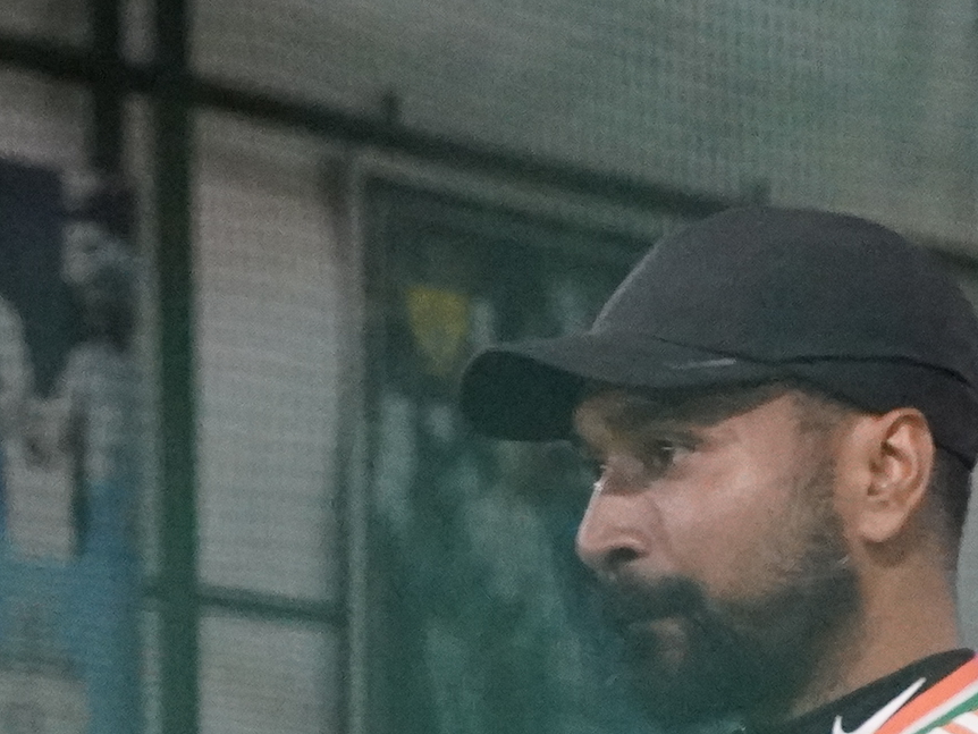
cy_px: 986
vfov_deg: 3.8
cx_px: 458
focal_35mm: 390
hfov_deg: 5.1
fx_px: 11032
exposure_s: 1/200
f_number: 4.5
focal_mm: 55
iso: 6400
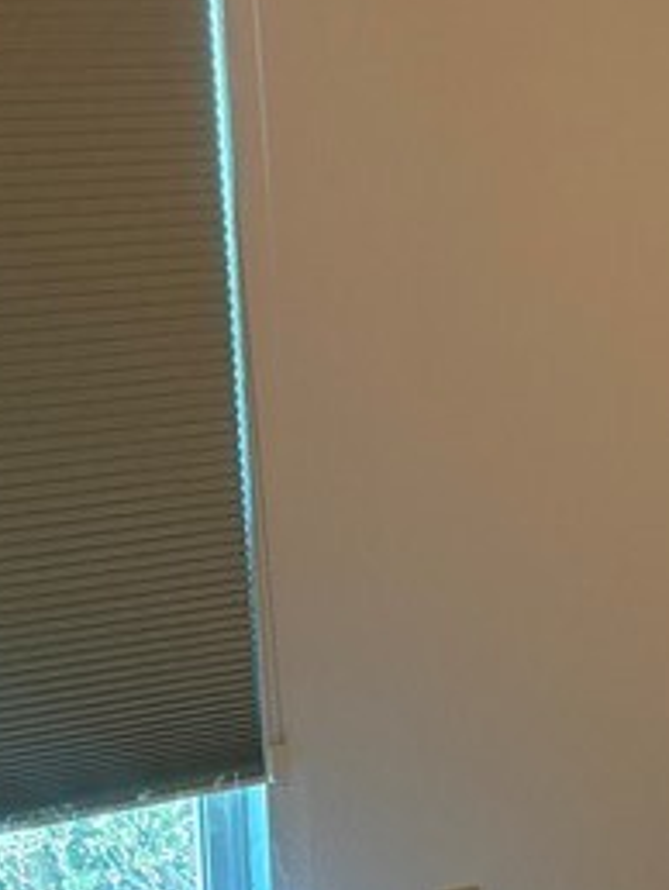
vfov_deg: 19.1
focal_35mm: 103
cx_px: 886
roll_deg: +2.0
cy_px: 386
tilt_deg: -5.3
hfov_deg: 13.8
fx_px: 2650
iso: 400
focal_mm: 5.96
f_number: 1.6
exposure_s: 1/40
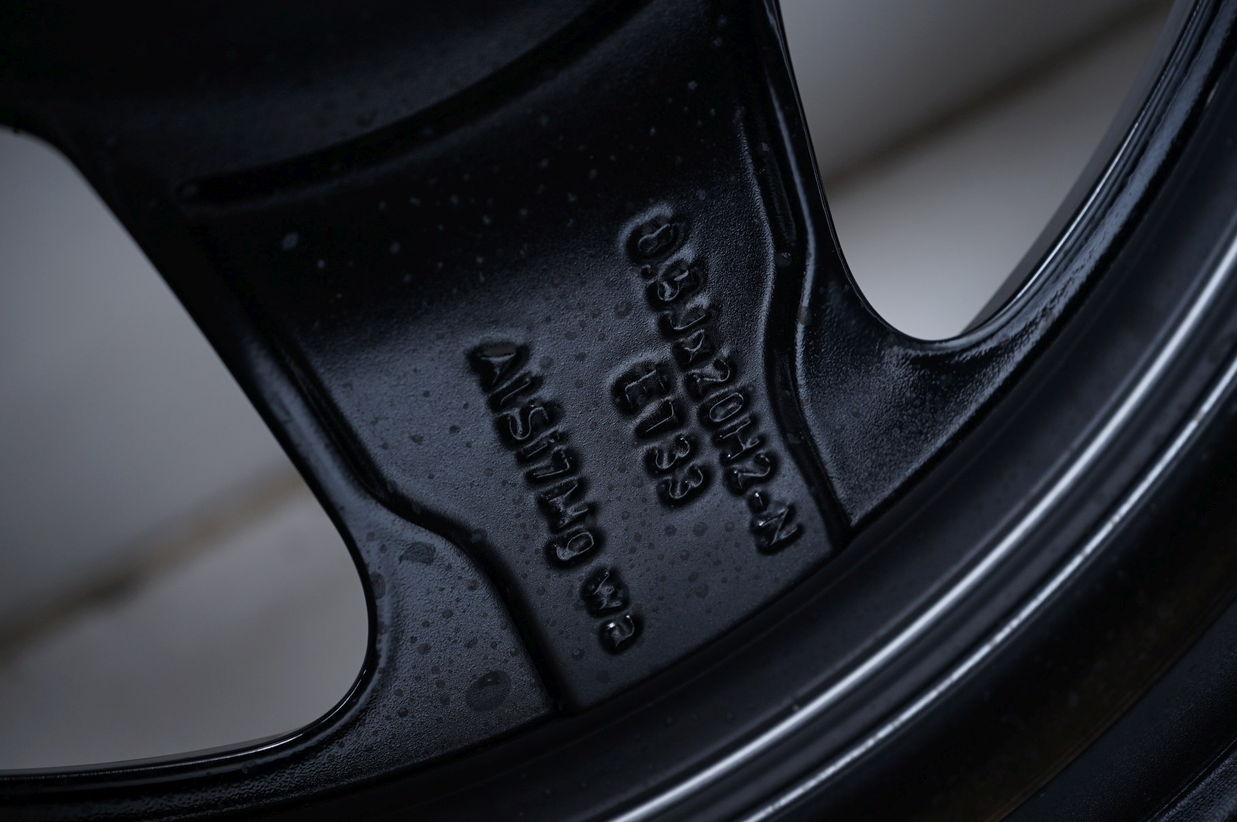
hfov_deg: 28.5
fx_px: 2438
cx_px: 655
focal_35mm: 71
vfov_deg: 19.2
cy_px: 408
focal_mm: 67
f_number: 7.1
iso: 250
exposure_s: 1/125
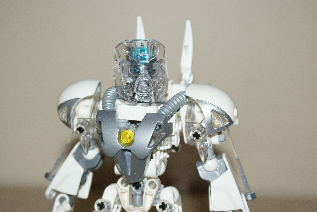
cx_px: 158
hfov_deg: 24.6
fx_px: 726
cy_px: 106
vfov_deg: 16.6
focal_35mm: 82
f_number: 5.6
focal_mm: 55
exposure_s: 1/80
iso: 400
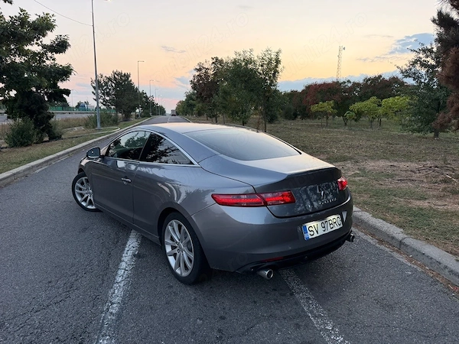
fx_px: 318
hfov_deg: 71.6
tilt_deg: -9.9
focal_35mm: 24
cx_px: 230
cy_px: 172
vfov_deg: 56.8
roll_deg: -2.1
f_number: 1.78
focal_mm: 6.76
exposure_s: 1/182
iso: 160
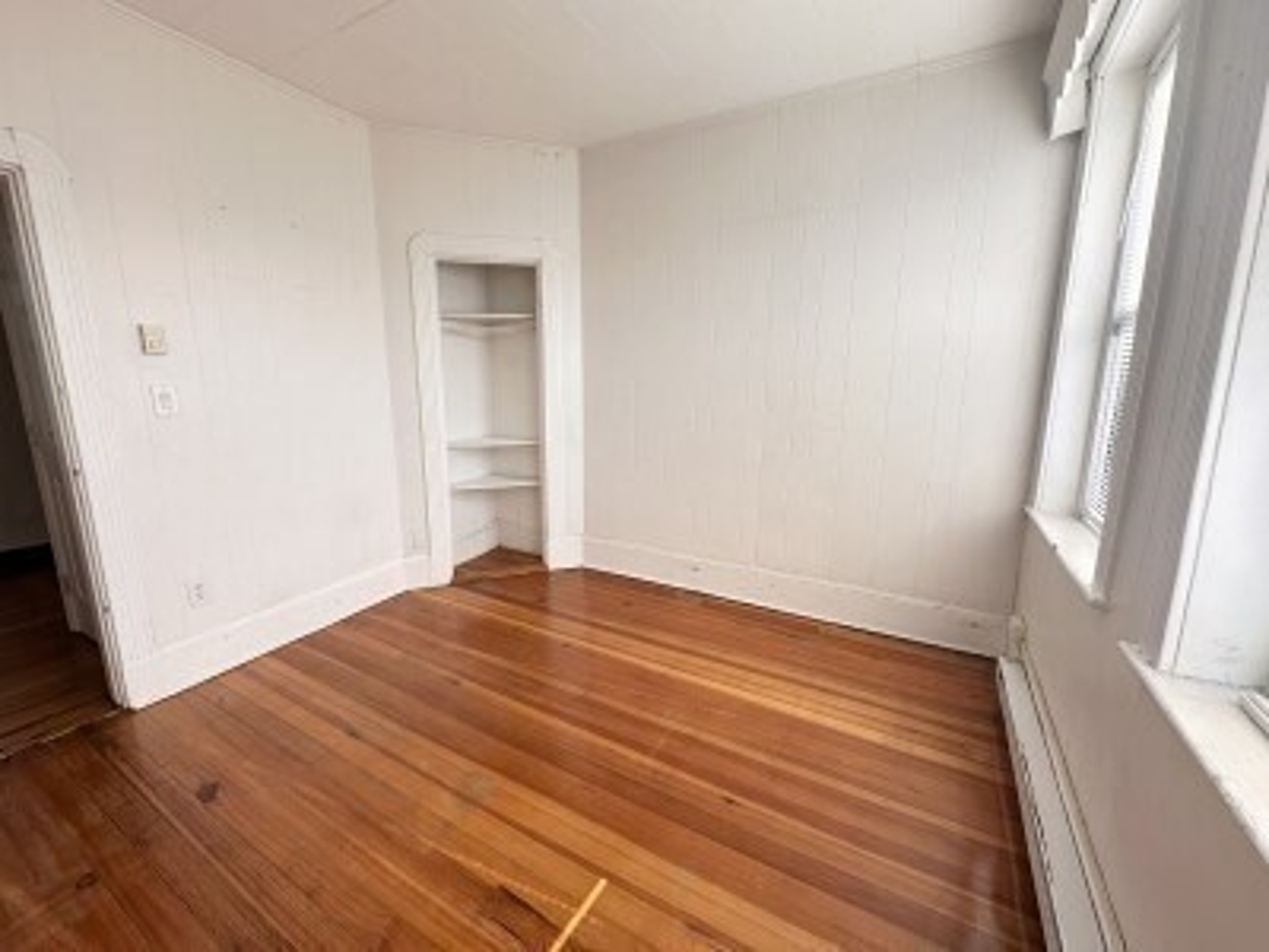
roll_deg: -0.2
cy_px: 476
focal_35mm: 14
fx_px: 513
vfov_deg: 85.7
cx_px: 634
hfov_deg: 102.1
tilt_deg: -10.1
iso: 40
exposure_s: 1/256
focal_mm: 2.22
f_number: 2.2
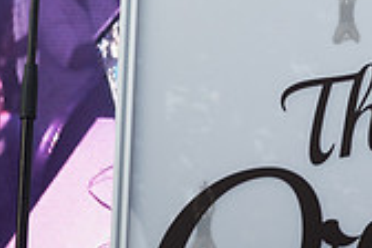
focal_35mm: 239
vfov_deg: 5.7
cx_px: 453
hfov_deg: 8.5
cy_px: -165
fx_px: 2469
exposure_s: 1/500
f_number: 4
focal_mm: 50
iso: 500
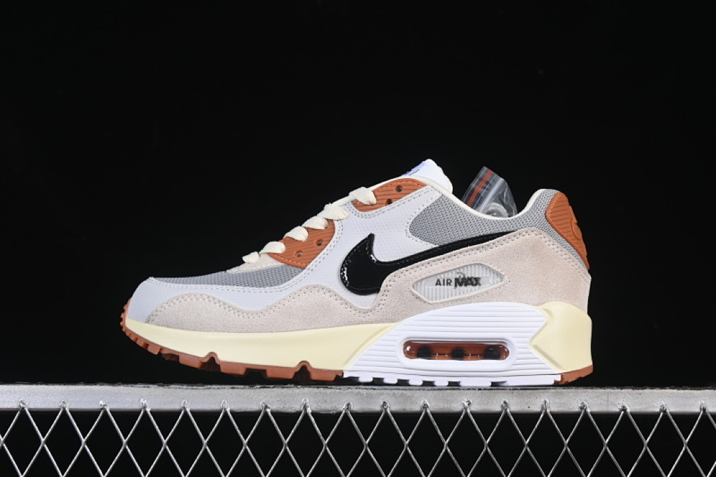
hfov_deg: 27.0
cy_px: 238
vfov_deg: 18.2
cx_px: 358
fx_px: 1492
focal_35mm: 75
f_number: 8
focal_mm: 50
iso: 160
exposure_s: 1/80
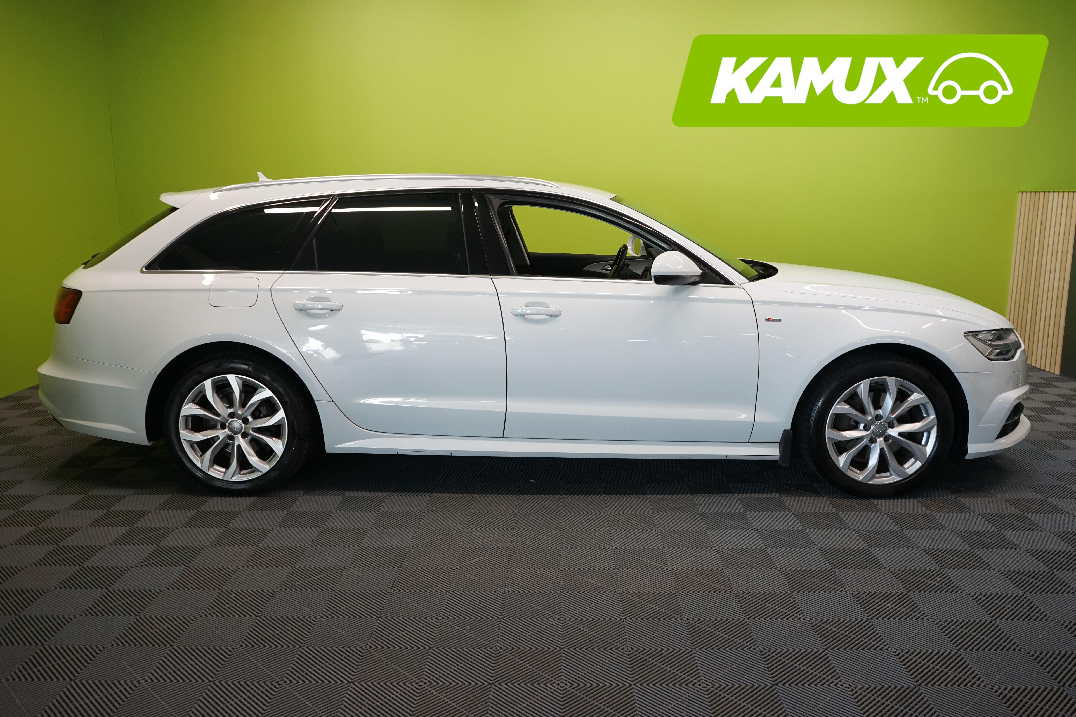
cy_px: 358
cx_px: 538
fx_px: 867
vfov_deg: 45.0
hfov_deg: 63.7
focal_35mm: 29
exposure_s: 1/30
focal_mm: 29
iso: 1250
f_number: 7.1
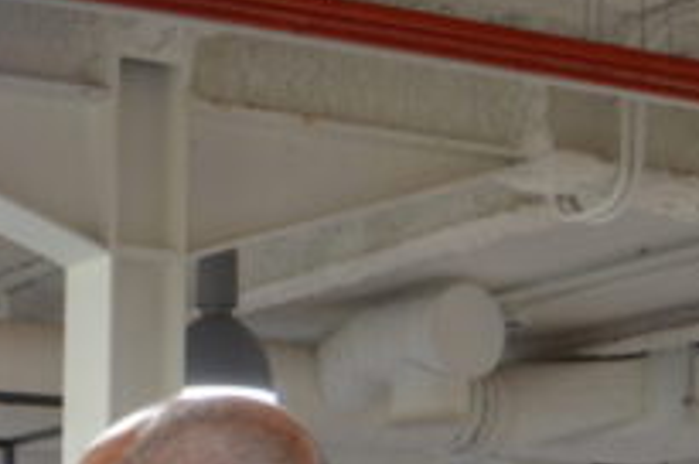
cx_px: -368
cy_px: 626
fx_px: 1958
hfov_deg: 17.9
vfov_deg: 13.0
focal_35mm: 101
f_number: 4
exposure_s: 1/60
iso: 500
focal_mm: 18
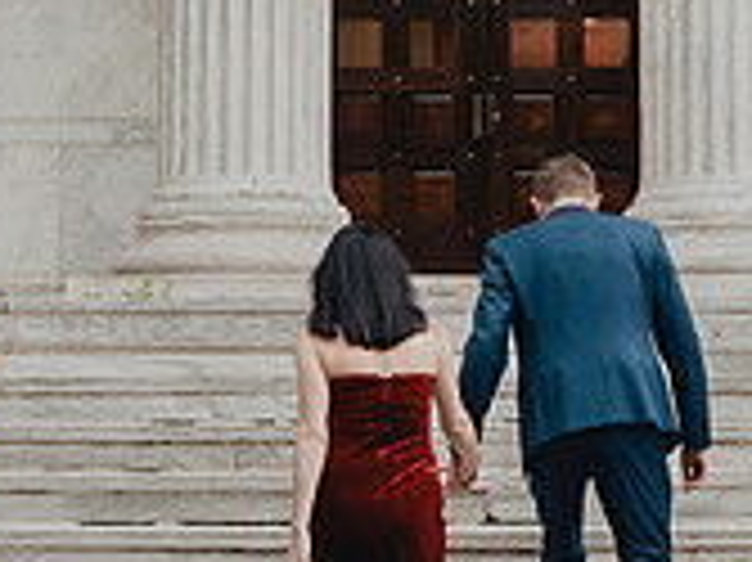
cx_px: 501
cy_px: 253
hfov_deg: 21.0
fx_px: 2019
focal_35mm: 93
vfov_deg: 15.9
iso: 400
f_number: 3.5
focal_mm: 24
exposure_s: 1/160
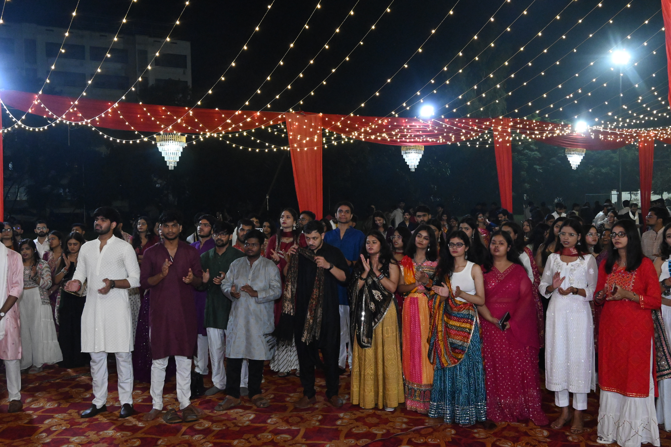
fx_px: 671
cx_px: 336
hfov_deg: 53.1
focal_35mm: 36
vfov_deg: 36.9
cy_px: 224
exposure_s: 1/125
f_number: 7.1
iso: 6400
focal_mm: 24
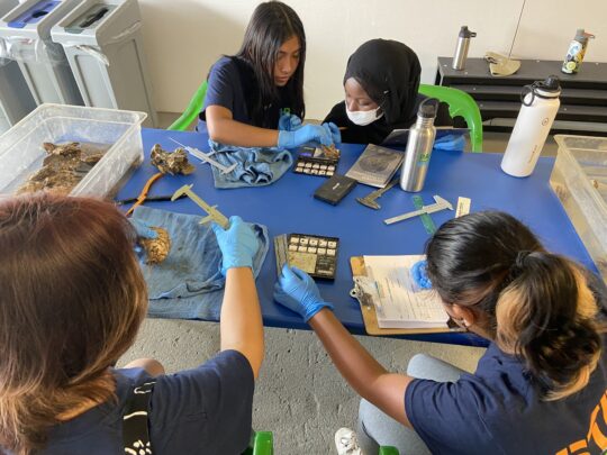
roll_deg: -0.6
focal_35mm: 26
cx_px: 304
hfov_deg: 67.3
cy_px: 228
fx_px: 456
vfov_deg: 53.1
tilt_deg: -39.7
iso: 200
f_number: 1.8
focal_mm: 4.25
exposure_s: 1/60
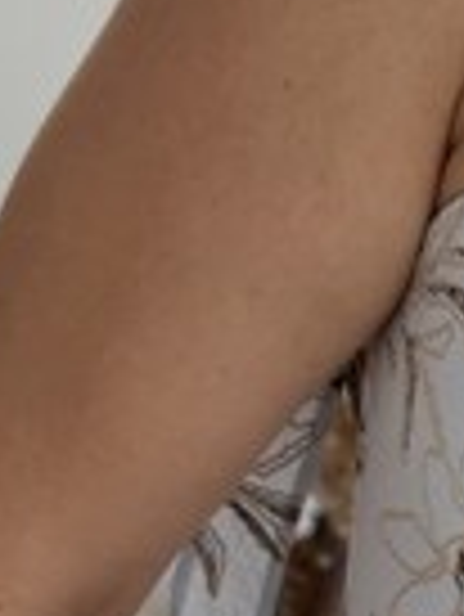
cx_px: 860
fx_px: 3337
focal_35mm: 187
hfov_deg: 7.7
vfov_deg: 10.2
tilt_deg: -38.0
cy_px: 911
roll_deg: -15.4
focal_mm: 6.76
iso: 64
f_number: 1.78
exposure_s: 1/209
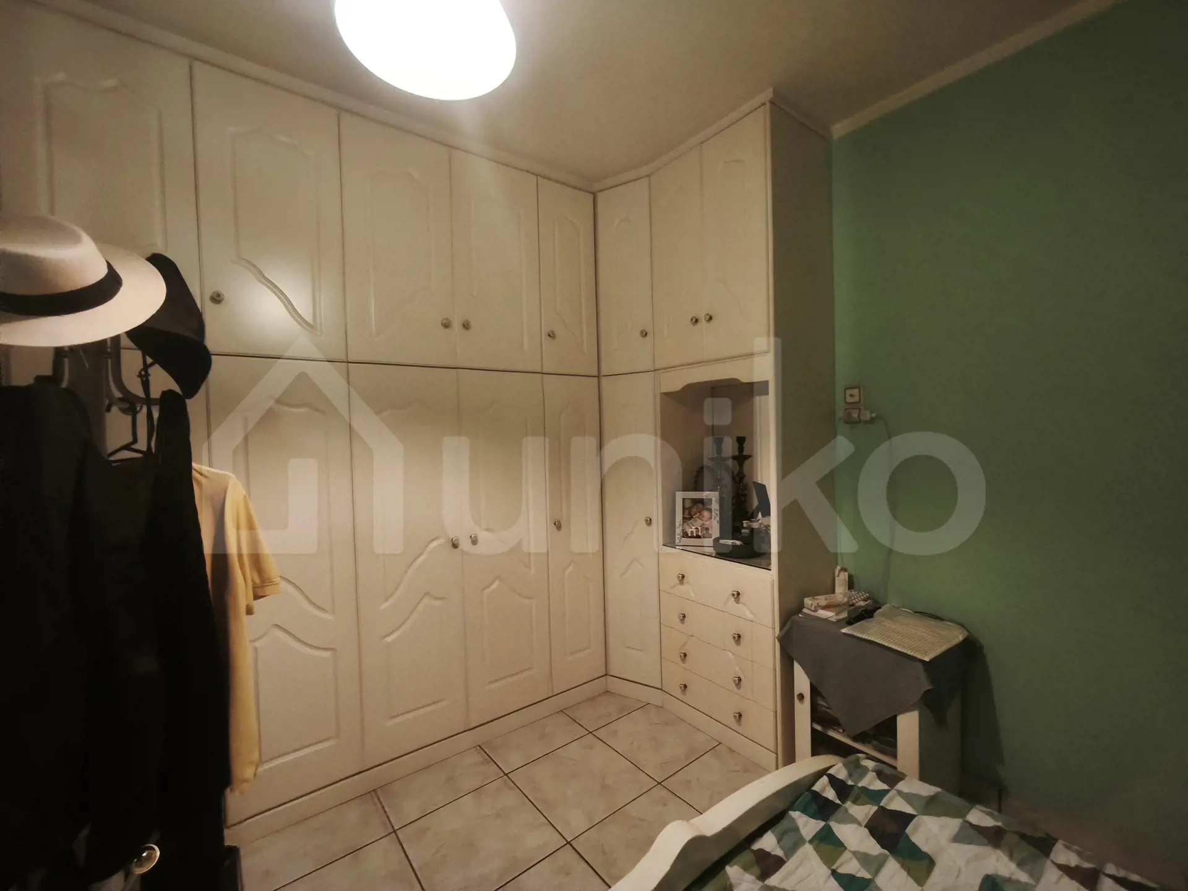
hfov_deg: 98.2
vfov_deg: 81.7
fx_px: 515
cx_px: 594
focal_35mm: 15
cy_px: 446
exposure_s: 1/33.3
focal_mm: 1.91
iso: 160
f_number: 2.2
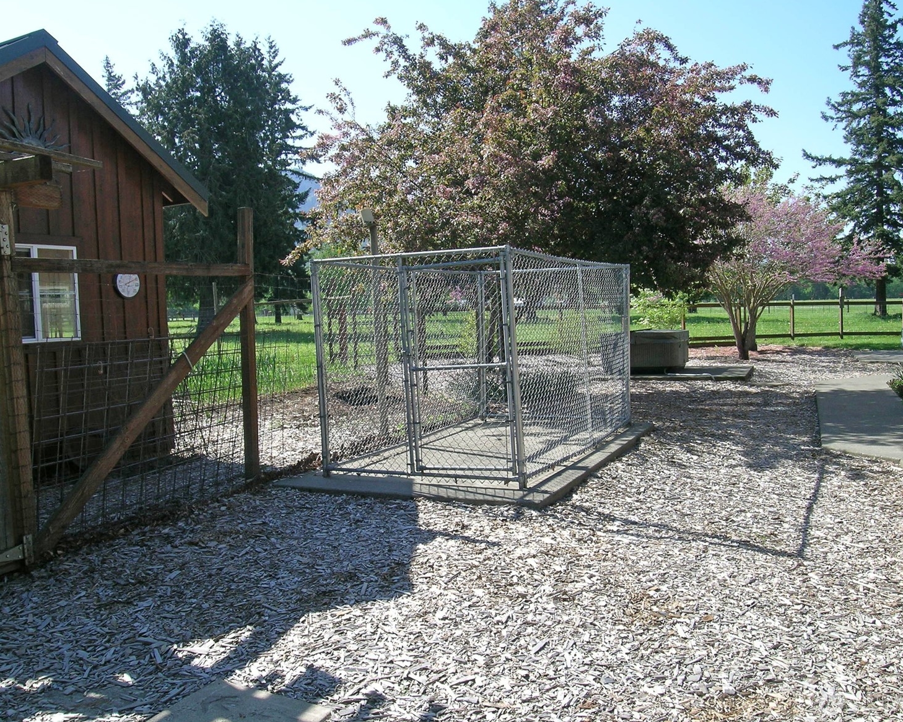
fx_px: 802
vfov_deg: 48.5
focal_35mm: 30
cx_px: 445
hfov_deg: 58.8
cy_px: 361
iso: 50
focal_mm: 5.8
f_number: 5.6
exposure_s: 1/185
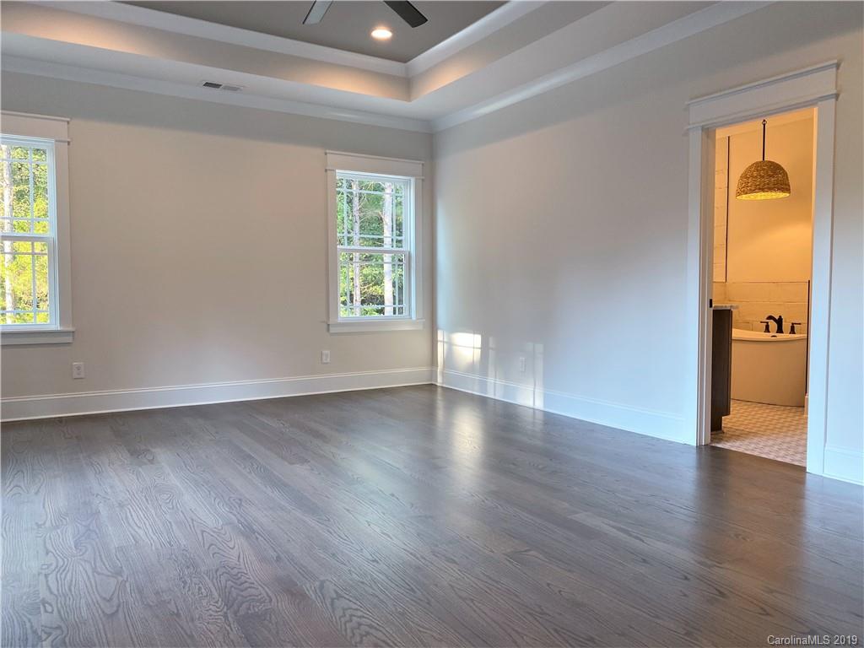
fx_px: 649
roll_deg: -0.3
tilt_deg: -3.0
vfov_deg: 53.1
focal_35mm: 26
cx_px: 432
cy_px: 324
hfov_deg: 67.3
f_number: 1.8
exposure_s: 1/60
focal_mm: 4.25
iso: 80
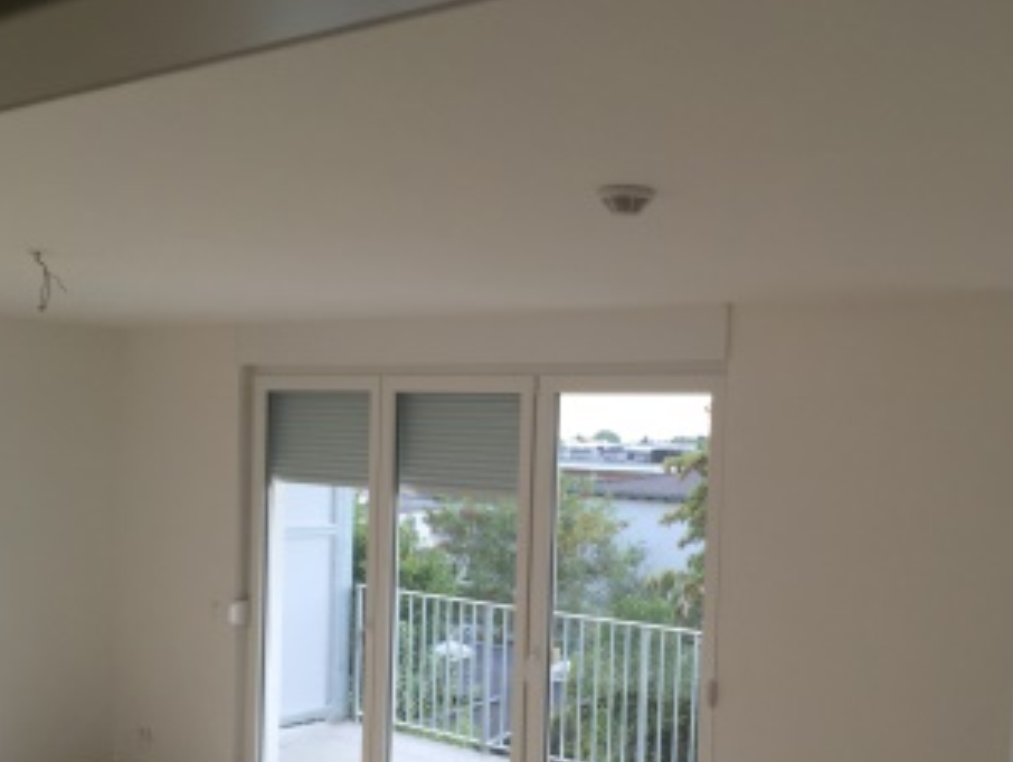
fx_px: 1259
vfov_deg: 33.4
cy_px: 507
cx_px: 610
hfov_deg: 43.6
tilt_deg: -3.4
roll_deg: -3.0
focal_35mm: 43
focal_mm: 4.15
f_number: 2.2
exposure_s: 1/120
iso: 50
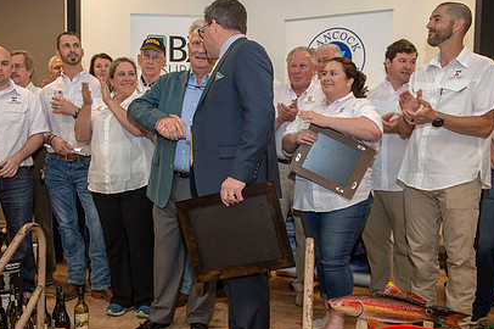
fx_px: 548
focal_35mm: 40
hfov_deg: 48.4
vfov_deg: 33.3
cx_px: 220
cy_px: 190
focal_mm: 28
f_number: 3.2
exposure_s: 1/100
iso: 800
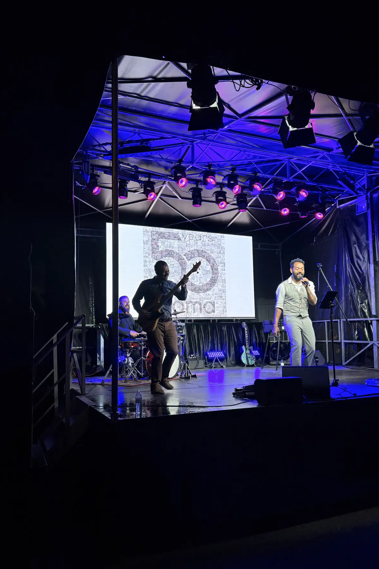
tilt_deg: +6.9
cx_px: 208
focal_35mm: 28
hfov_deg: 46.3
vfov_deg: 65.5
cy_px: 288
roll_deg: +1.0
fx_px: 442
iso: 40
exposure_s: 1/100
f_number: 1.6
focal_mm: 5.96
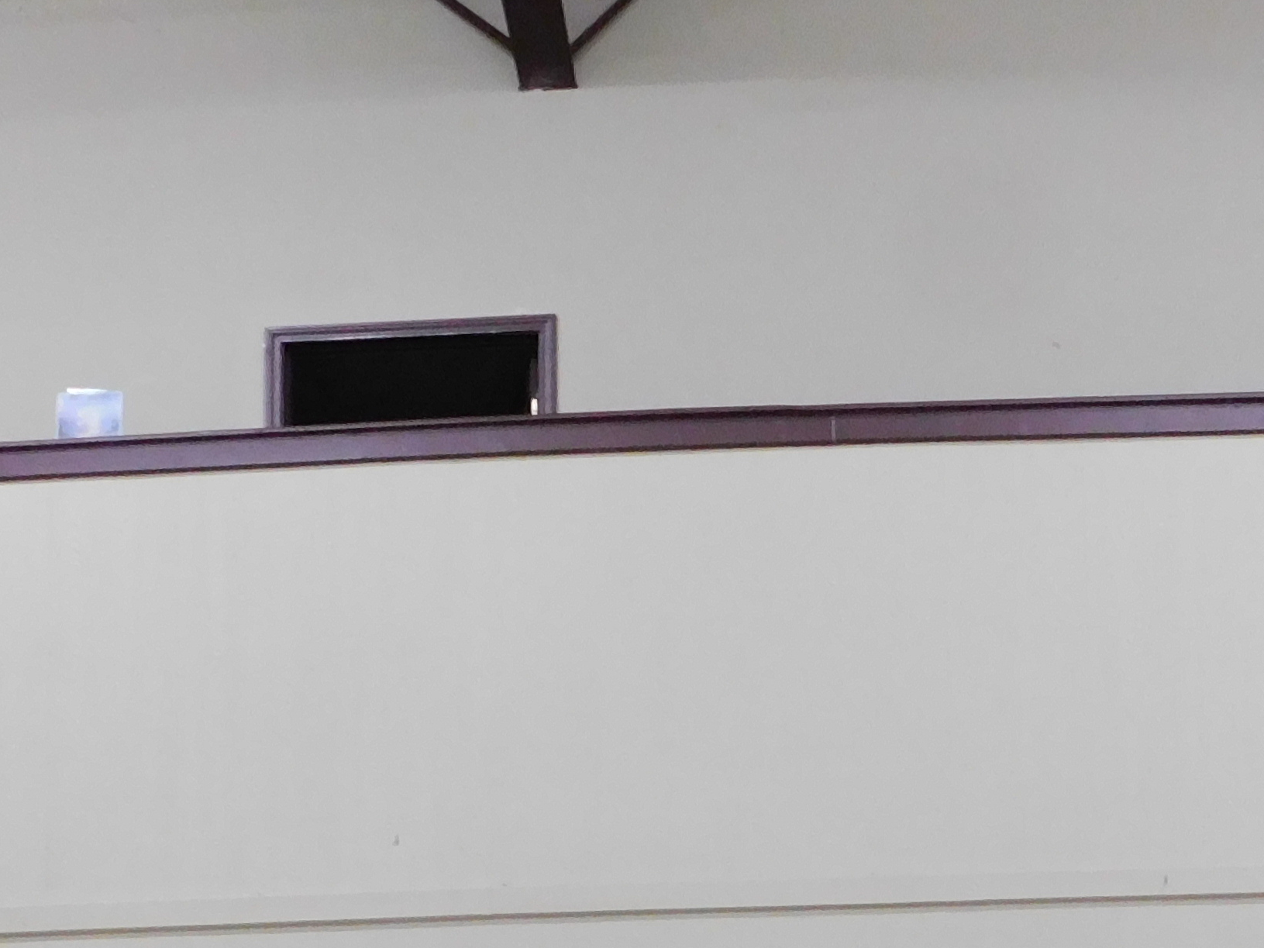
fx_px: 2373
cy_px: 1281
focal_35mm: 65
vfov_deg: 20.4
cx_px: 823
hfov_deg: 29.7
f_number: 3
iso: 400
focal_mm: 4
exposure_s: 1/30
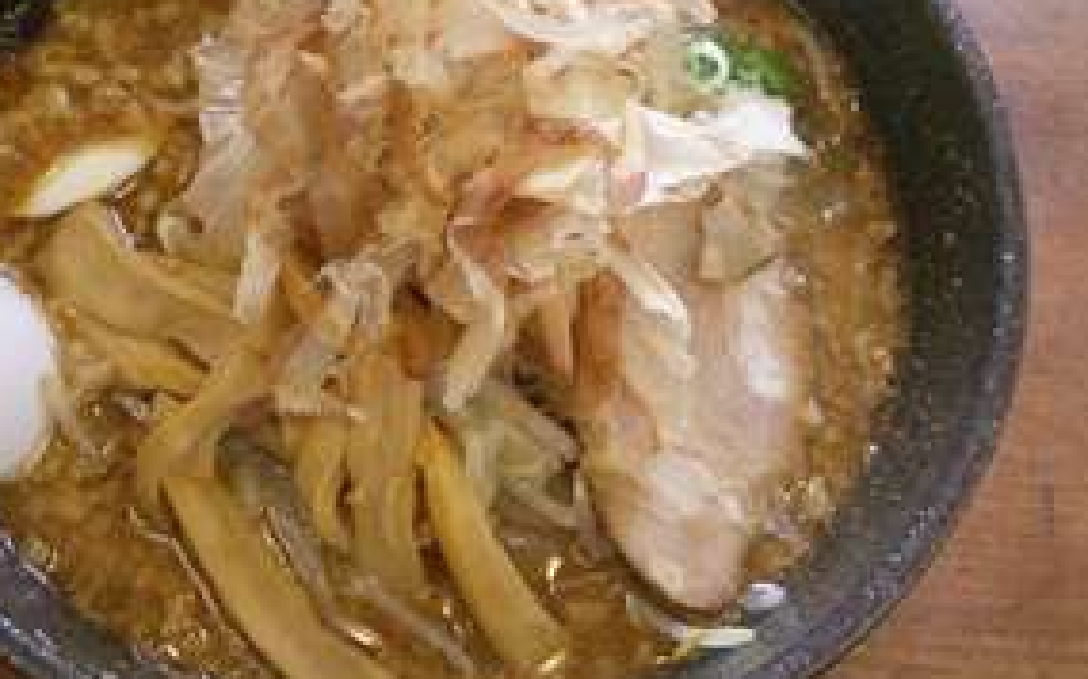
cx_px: 351
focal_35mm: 52
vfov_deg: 24.8
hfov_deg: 38.4
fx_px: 1542
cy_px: 256
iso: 200
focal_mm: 5.8
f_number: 2.6
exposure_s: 1/100
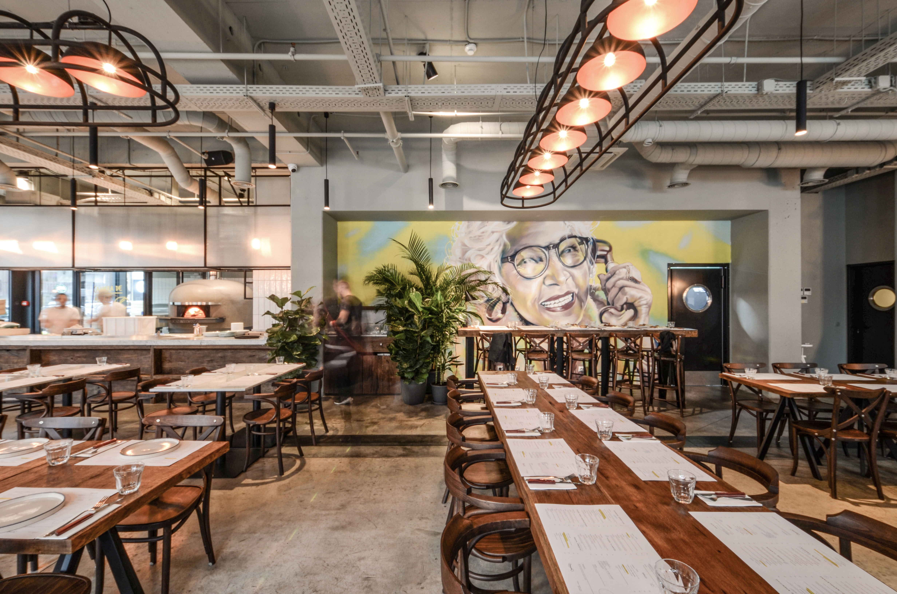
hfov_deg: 103.4
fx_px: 354
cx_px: 448
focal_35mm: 14
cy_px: 297
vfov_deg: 80.0
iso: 125
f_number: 18
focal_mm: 9.5
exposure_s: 3
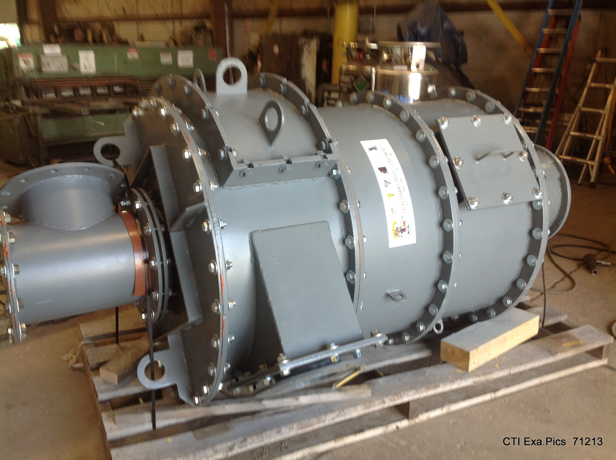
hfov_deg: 52.7
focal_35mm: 35
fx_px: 622
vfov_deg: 40.6
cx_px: 308
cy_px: 230
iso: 64
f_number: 2.4
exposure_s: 1/40
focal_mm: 4.28
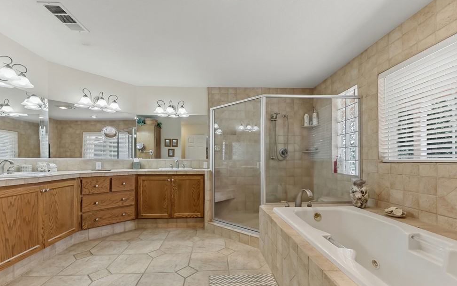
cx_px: 226
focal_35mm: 16
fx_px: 196
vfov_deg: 71.9
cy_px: 158
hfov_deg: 98.7
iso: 500
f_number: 4
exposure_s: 1/160
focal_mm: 14.7
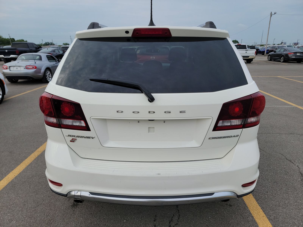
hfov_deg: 71.6
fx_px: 210
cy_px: 114
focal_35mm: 24
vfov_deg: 56.8
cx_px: 152
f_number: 1.8
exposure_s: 1/658
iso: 50
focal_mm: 6.7
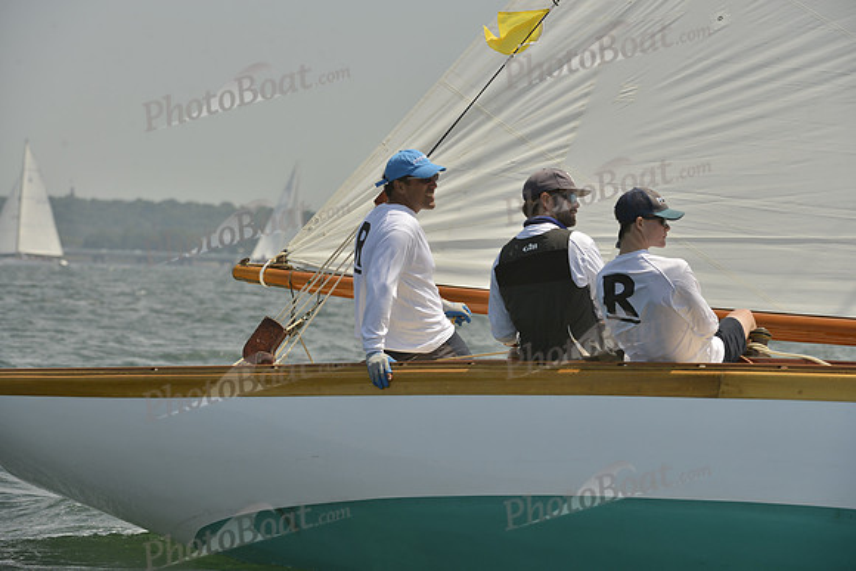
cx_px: 428
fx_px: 4756
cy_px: 286
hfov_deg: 10.3
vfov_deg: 6.9
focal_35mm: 200
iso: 280
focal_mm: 200
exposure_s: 1/1000
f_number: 9
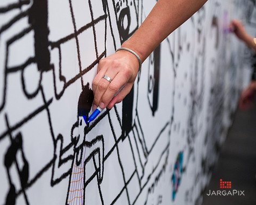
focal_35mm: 80
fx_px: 606
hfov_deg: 23.8
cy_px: 103
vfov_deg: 19.2
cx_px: 102
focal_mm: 70
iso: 2500
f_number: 3.2
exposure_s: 1/200
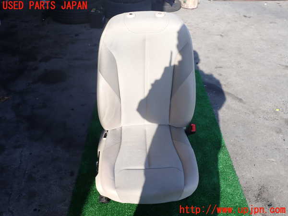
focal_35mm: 30
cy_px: 108
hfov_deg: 60.0
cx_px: 144
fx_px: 250
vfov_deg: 46.8
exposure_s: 1/640
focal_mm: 5.4
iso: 100
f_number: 3.2
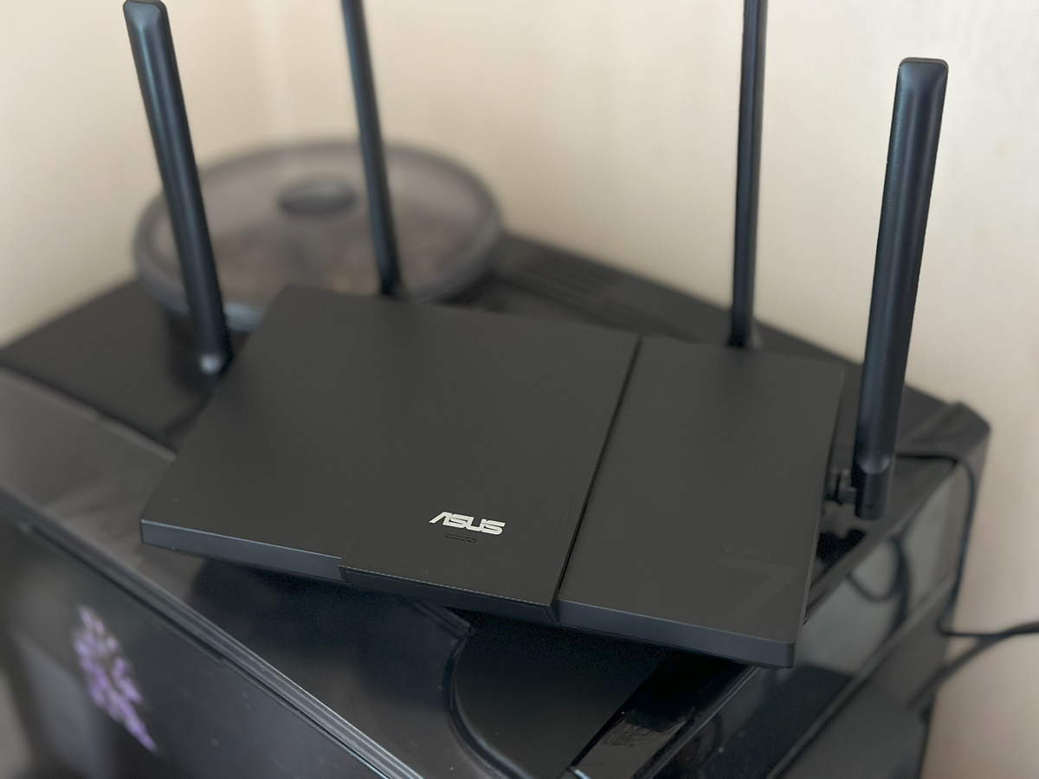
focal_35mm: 48
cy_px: 390
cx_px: 520
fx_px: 1441
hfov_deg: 39.7
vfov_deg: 30.3
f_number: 1.78
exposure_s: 1/47
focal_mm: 6.86
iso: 400
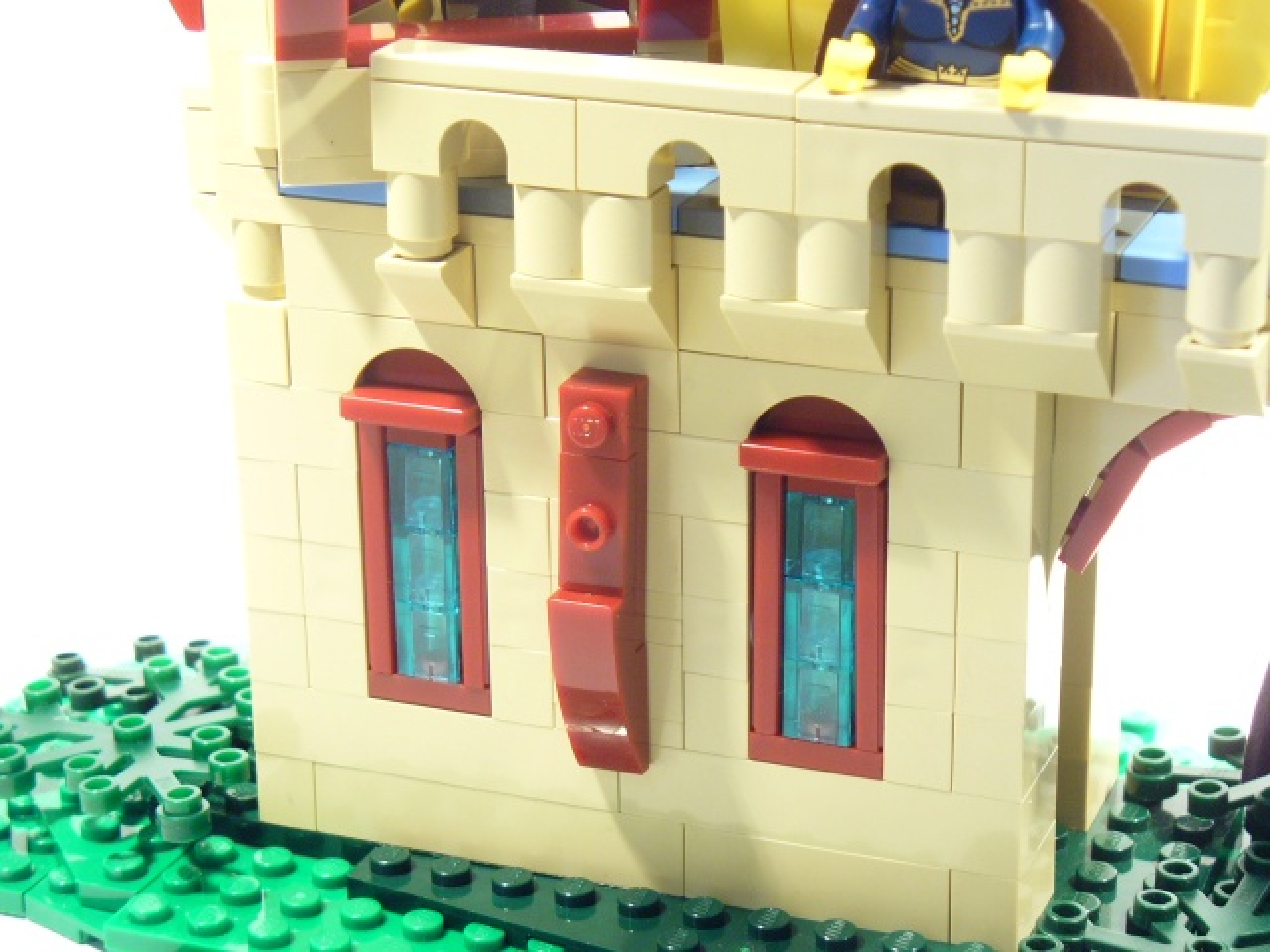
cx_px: 635
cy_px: 476
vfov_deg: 16.8
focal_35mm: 88
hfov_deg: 22.3
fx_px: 3229
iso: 150
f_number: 3.4
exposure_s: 1/8
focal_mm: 14.5
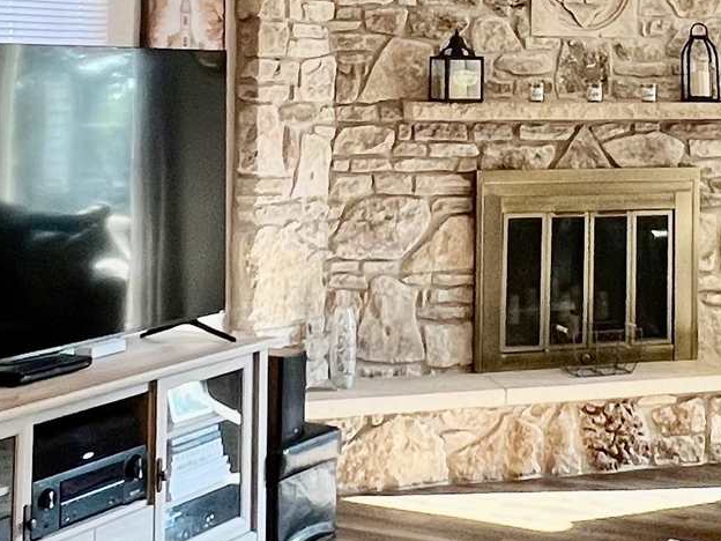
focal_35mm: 64
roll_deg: -0.2
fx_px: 1333
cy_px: -27
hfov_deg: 29.9
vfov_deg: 21.9
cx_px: 513
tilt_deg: +4.1
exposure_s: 1/60
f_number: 1.8
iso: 160
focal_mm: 1.57
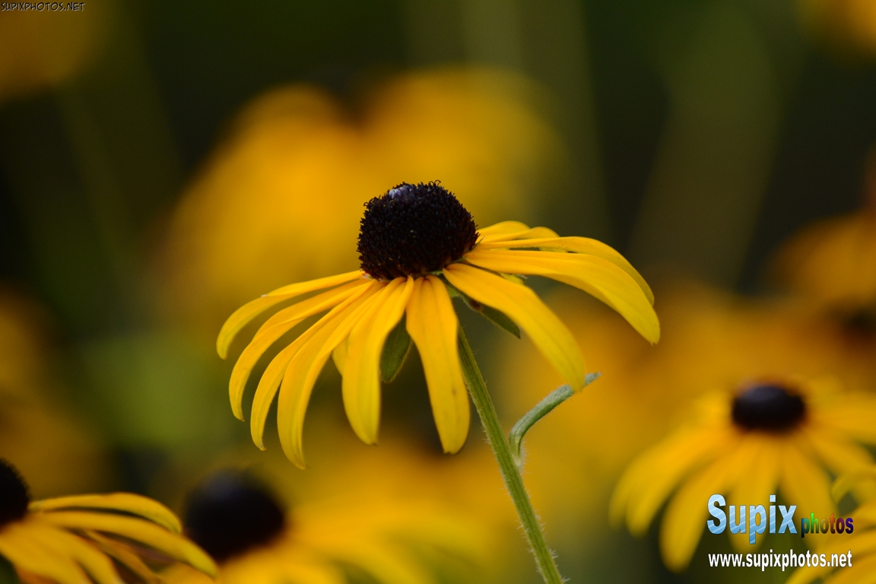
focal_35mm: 450
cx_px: 438
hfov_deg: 4.6
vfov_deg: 3.1
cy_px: 292
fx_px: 10949
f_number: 5.6
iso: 400
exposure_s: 1/200
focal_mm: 300
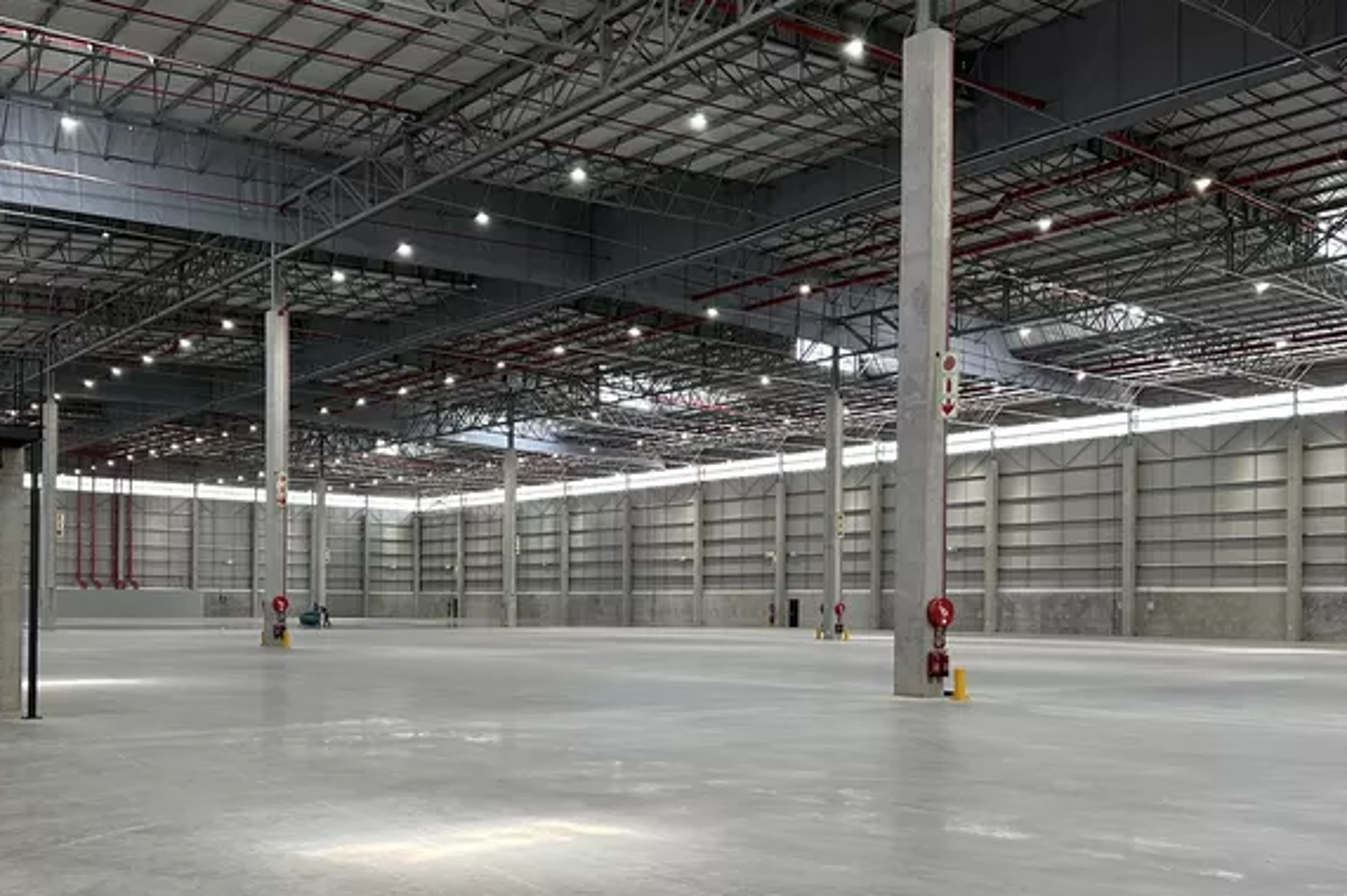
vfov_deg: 37.4
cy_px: 599
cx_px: 578
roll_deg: -2.4
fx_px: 1309
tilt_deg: -0.5
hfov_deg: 54.3
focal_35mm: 35
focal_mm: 6.86
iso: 125
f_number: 1.78
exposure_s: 1/121
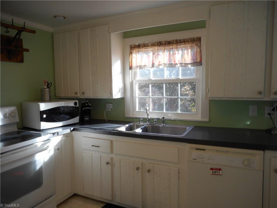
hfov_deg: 69.4
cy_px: 104
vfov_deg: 54.9
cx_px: 138
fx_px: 200
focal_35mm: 25
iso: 80
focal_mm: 4.5
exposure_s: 1/40
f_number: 3.7
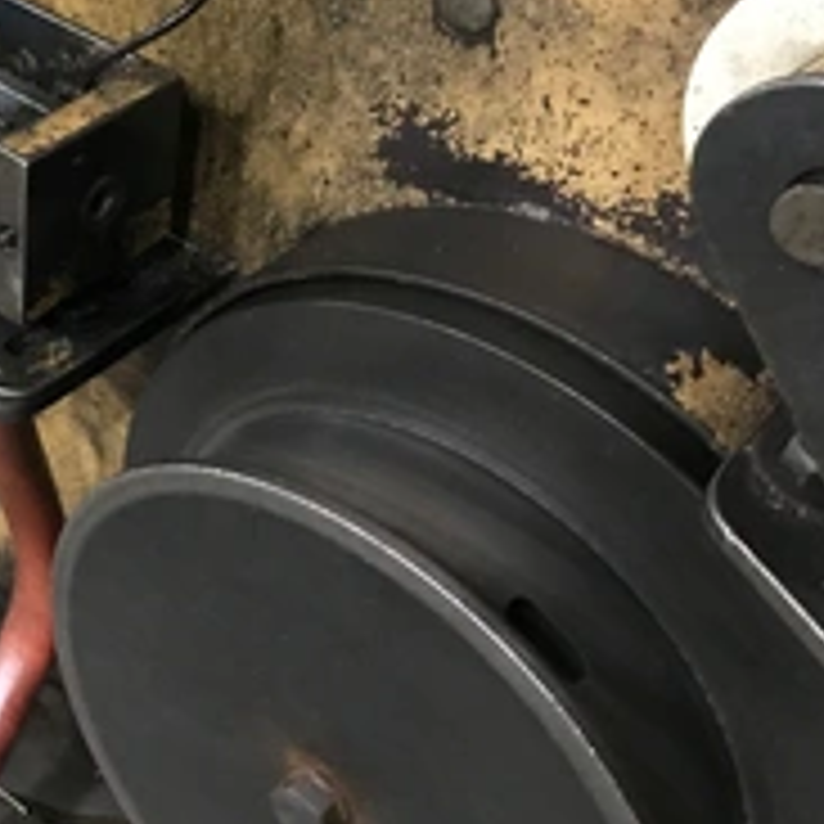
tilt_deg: -27.9
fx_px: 1454
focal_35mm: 54
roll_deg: +6.8
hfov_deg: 29.7
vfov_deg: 31.2
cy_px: 225
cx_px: 18
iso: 100
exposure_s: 1/4
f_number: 1.8
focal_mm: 3.99
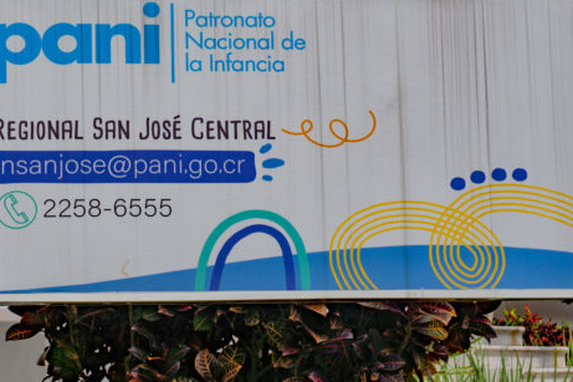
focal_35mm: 125
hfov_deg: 16.3
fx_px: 1989
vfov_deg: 10.9
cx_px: 114
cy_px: 75
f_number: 5.6
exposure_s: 1/800
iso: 100
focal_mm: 50
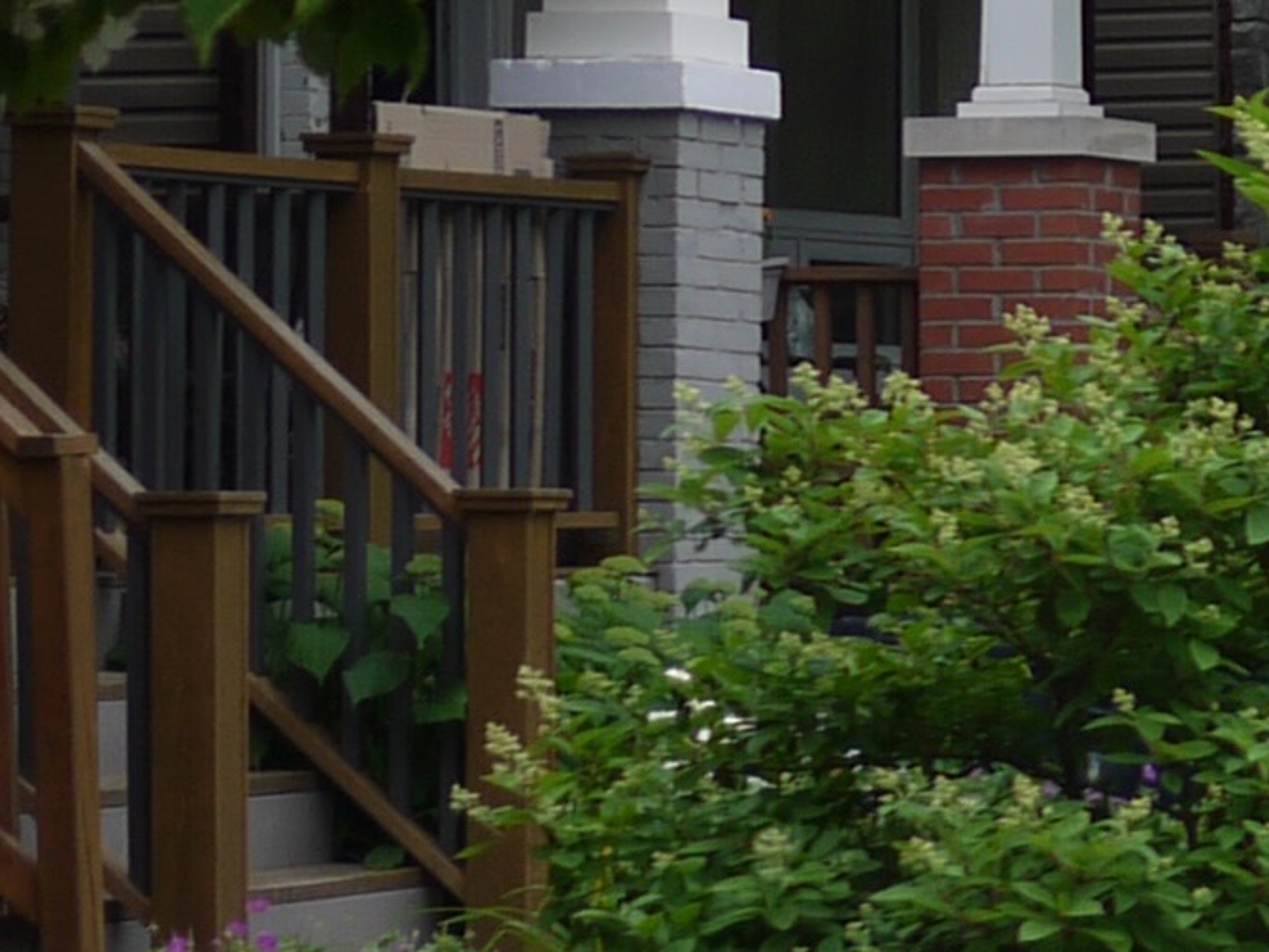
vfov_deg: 6.2
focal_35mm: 238
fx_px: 8725
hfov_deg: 7.7
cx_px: 3044
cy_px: 506
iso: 100
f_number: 1.8
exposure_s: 1/1000
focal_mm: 20
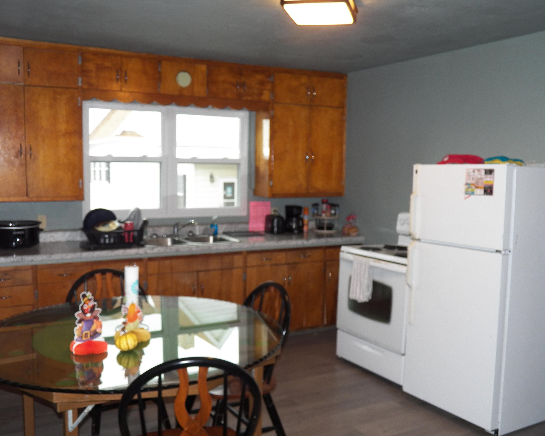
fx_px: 532
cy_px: 219
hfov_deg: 54.2
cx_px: 274
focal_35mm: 33
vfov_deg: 44.5
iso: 125
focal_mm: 5.5
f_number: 2.8
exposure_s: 1/60
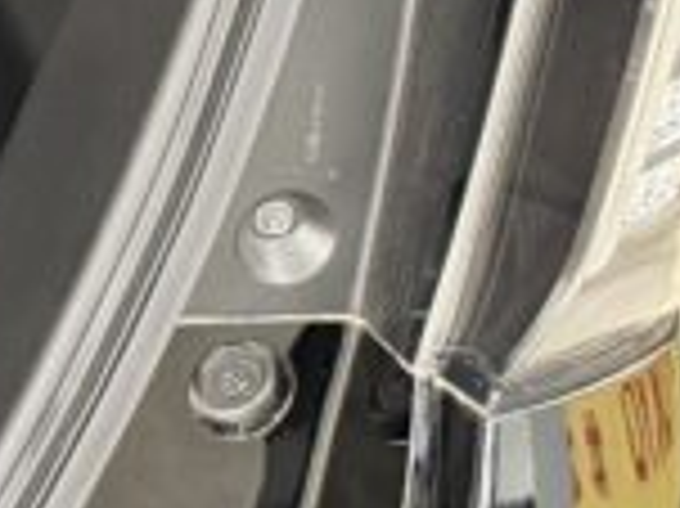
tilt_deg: -17.0
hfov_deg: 11.8
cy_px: -796
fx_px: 2493
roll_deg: +0.0
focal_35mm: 127
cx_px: -1076
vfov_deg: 9.9
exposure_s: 1/33
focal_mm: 6.76
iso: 640
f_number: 1.78
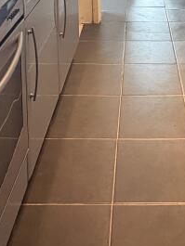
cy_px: -76
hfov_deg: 26.7
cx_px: 139
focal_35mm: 54
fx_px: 384
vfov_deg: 28.8
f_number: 2.2
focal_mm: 2.22
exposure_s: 1/66
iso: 320
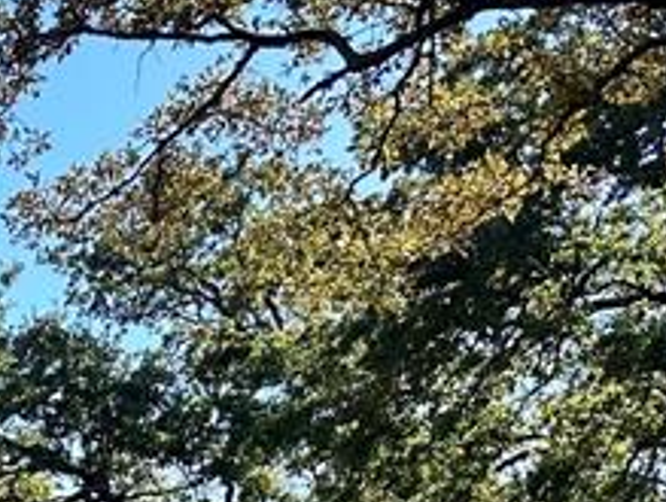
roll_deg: -1.7
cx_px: -760
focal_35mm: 112
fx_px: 2158
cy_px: 931
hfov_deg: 14.1
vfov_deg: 12.1
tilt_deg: -3.5
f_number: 1.78
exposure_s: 1/1495
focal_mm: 6.86
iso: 80
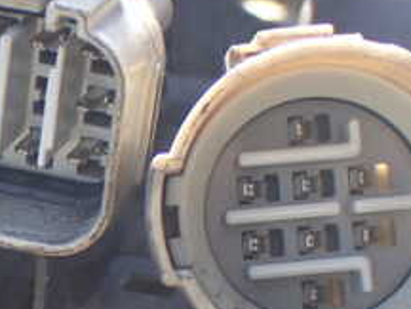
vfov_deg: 9.2
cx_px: -86
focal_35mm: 161
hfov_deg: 12.0
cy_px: 278
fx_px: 1912
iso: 250
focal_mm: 10.35
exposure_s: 1/250
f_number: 3.5
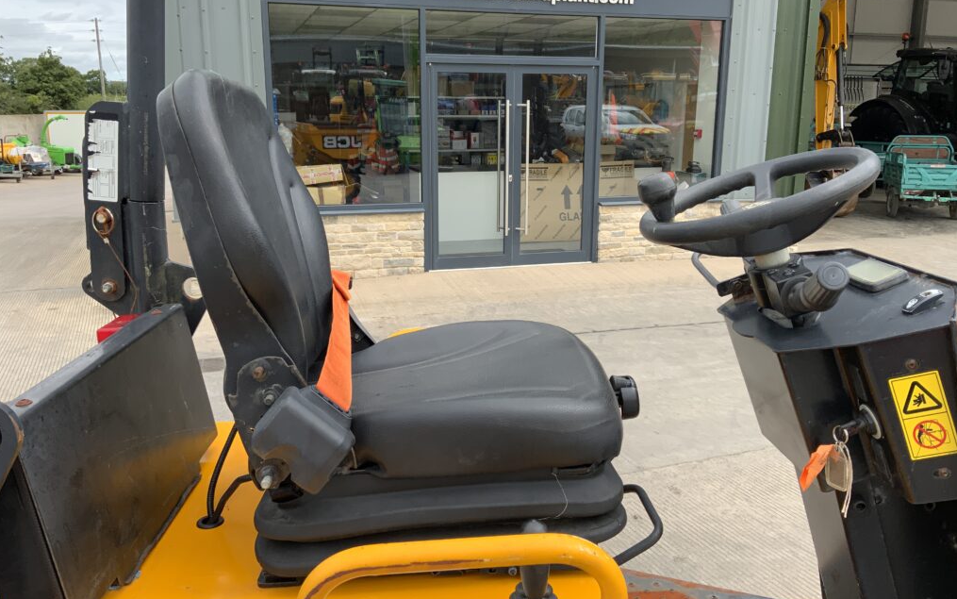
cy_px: 276
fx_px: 809
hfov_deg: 61.2
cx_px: 478
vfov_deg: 40.6
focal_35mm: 31
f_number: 1.8
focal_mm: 3
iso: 16
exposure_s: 1/855
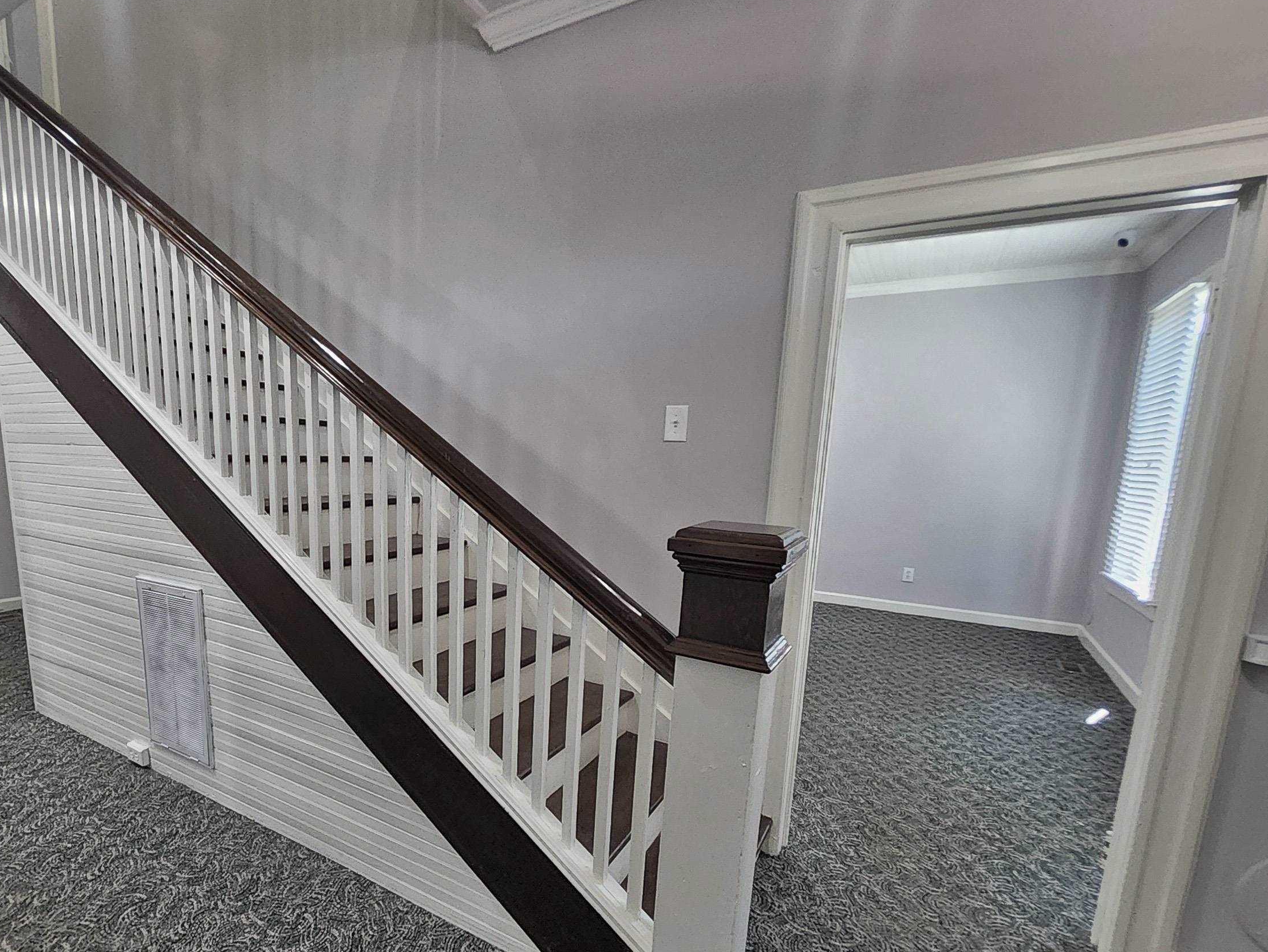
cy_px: 550
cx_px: 493
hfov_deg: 89.6
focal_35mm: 17
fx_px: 623
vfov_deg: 74.3
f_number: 2.2
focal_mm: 1.13
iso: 160
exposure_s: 1/50
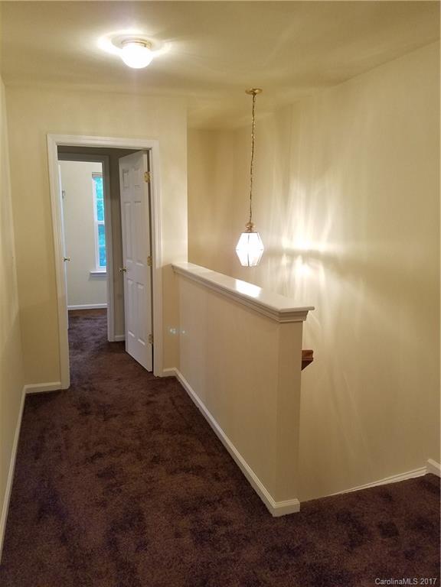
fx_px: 442
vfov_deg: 67.3
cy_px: 294
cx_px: 220
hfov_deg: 53.1
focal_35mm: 26
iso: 160
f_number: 1.7
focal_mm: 4.2
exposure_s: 1/24
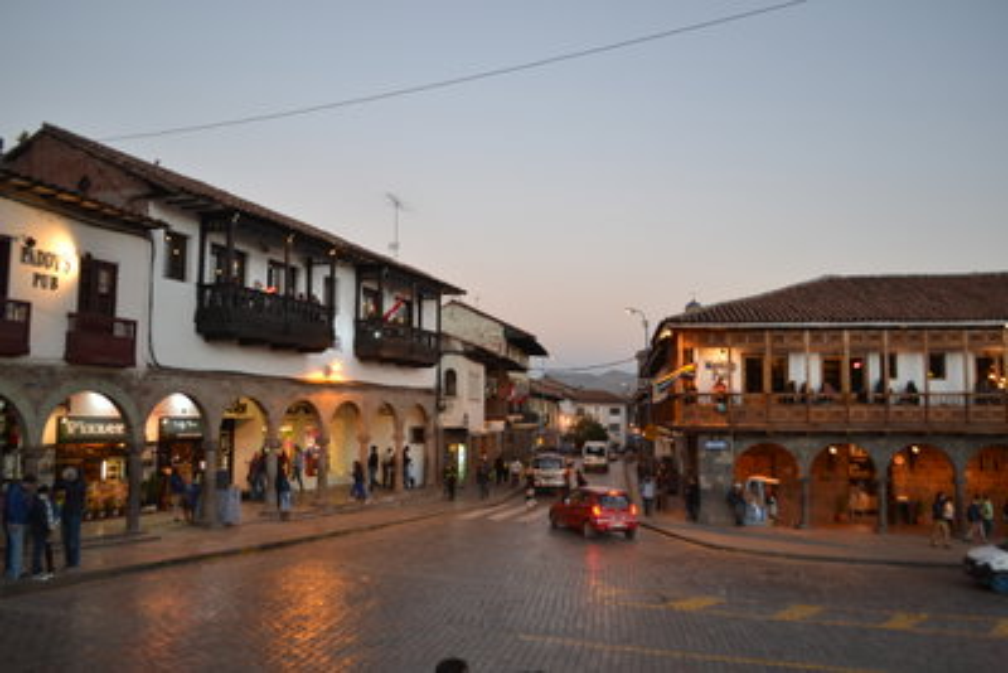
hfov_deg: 67.4
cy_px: 336
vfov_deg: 48.0
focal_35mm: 27
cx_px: 504
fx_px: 756
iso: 500
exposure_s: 1/60
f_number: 3.5
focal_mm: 18
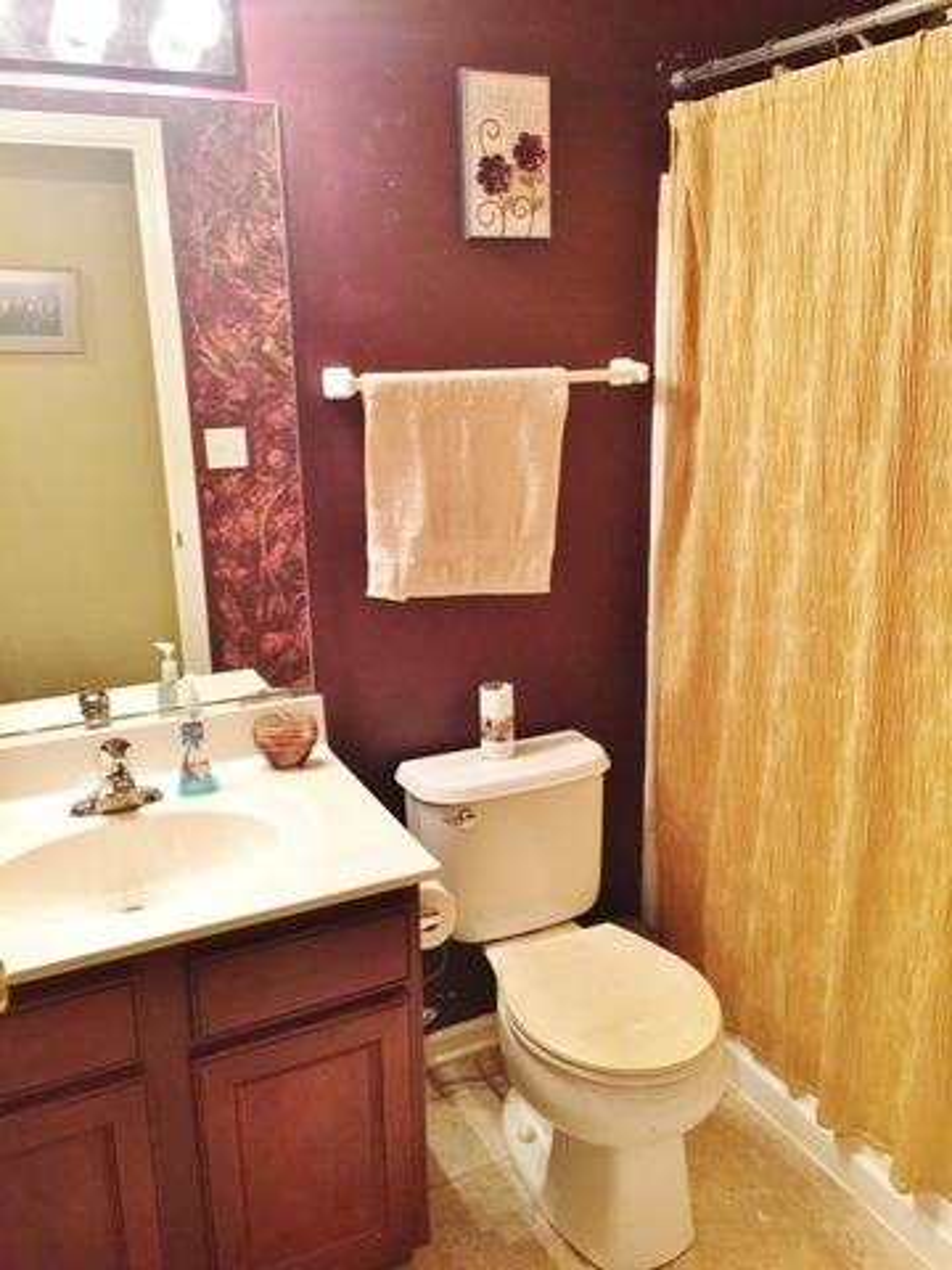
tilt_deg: -16.9
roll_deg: +1.1
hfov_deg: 48.2
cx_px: 476
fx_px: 1063
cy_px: 635
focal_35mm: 29
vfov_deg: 61.7
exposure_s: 1/15
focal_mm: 4.15
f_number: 2.2
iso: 100
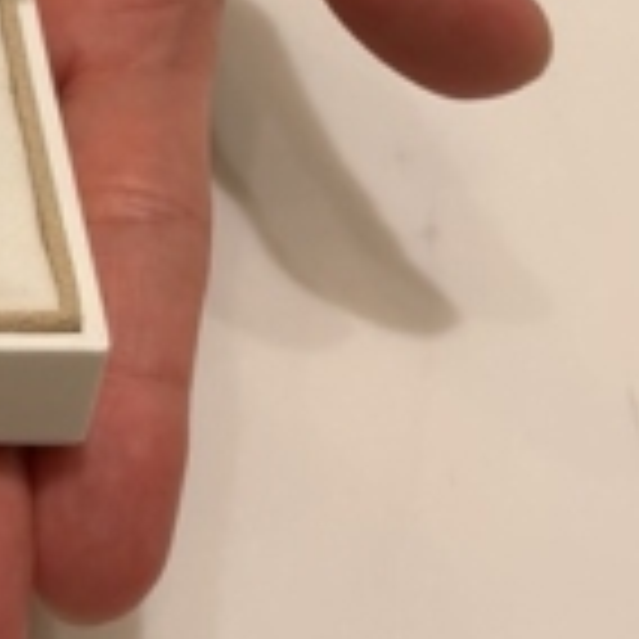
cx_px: -326
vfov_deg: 21.0
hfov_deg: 19.0
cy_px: 27
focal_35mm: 80
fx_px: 1671
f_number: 1.8
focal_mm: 3
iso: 20
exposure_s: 1/229
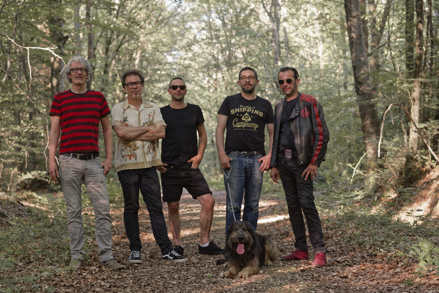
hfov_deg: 28.8
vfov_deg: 19.5
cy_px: 146
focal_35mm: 70
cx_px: 220
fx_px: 854
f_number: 4
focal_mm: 70
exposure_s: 1/50
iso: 640
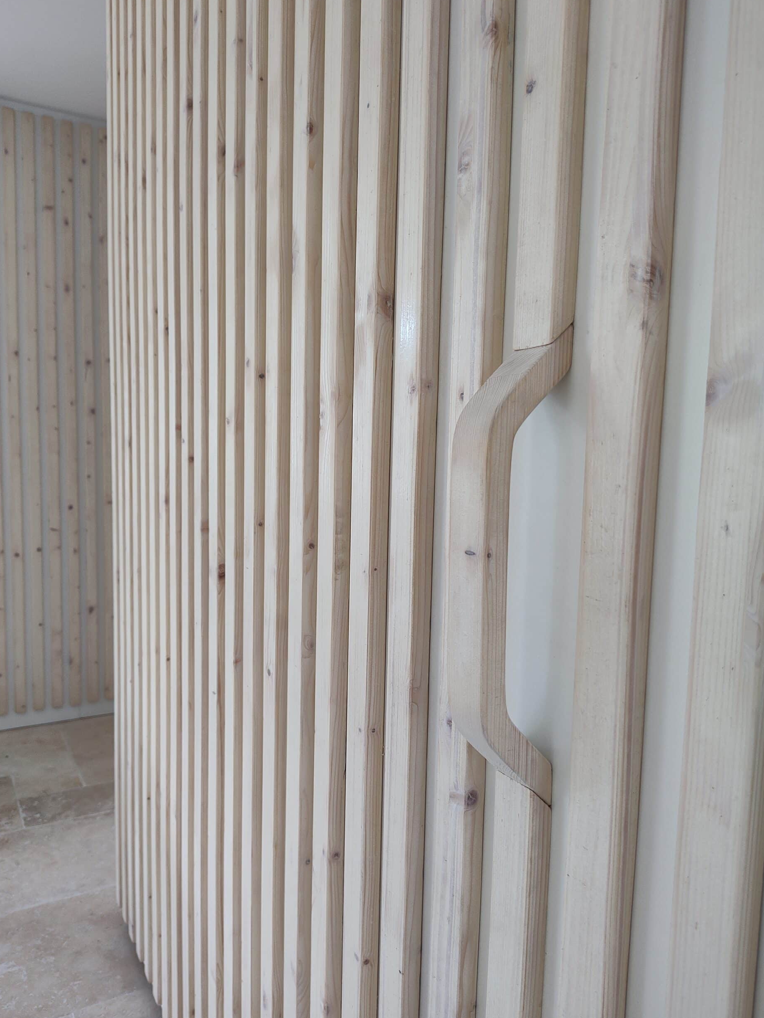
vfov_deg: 71.6
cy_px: 519
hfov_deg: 56.8
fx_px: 706
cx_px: 367
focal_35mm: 24
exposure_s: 1/100
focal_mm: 5.56
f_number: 1.88
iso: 322
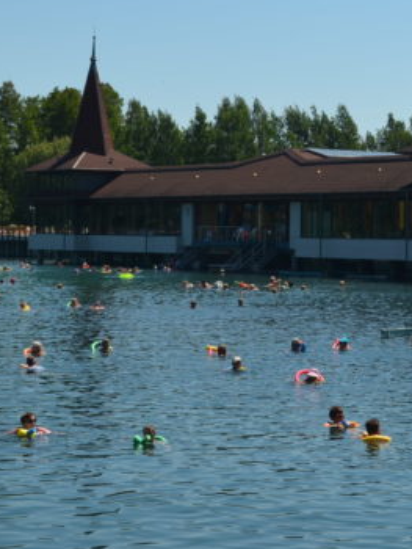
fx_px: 1601
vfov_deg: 19.3
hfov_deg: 14.6
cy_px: 153
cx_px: 290
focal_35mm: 101
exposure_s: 1/250
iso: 100
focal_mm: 32
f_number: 8
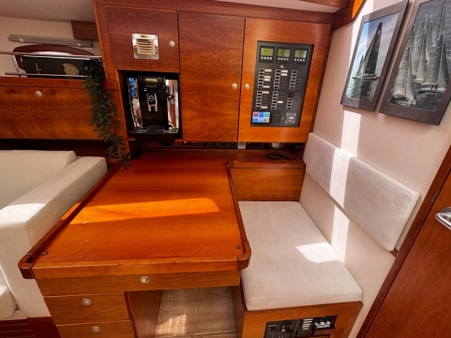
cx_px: 229
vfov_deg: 78.1
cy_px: 162
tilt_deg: -24.0
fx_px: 209
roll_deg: -2.5
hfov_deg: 94.5
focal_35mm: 16
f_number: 2.2
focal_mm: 2.22
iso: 100
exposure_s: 1/99
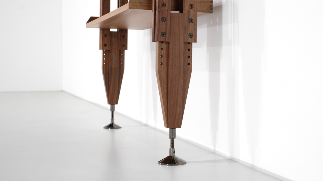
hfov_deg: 37.2
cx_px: 162
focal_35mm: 56
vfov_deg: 21.4
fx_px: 480
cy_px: 80
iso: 800
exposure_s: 1/34
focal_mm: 35
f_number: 7.1
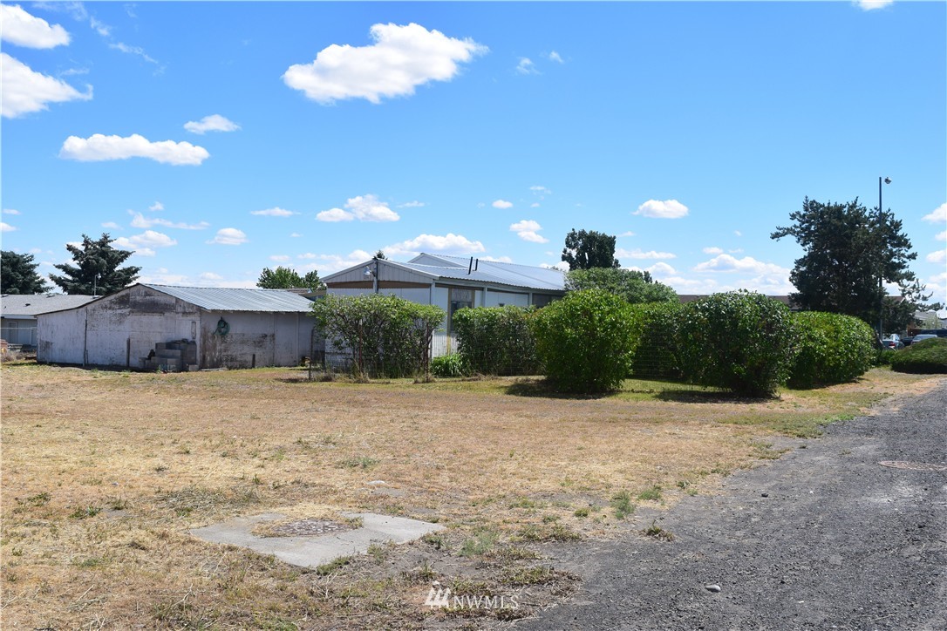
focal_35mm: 36
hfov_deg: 53.1
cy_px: 316
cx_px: 474
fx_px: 947
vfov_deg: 36.9
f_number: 11
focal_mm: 24
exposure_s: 1/500
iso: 280
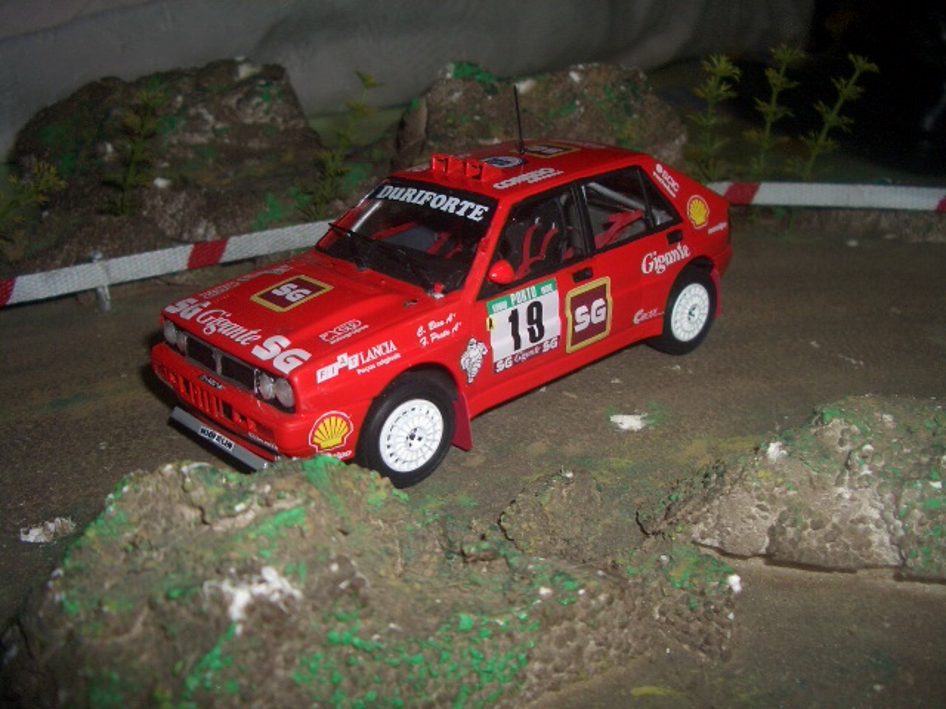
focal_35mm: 35
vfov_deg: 40.7
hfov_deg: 52.6
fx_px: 956
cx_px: 473
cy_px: 354
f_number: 2.6
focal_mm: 5.8
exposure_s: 1/60
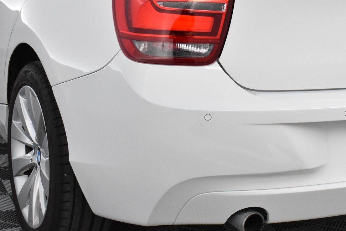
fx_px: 769
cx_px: 271
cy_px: 63
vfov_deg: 17.0
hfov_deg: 25.0
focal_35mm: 80
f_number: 5.6
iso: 3200
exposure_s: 1/125
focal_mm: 32
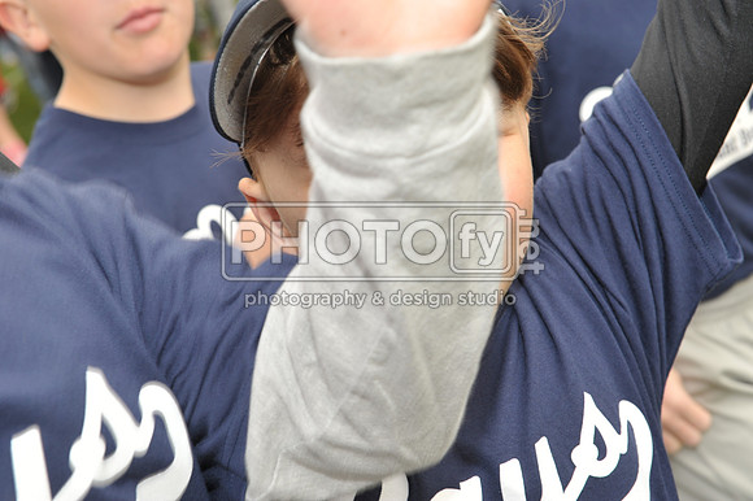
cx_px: 376
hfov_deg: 28.9
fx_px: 1463
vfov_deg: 19.4
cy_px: 250
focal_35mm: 70
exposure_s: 1/250
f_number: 8
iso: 400
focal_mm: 70
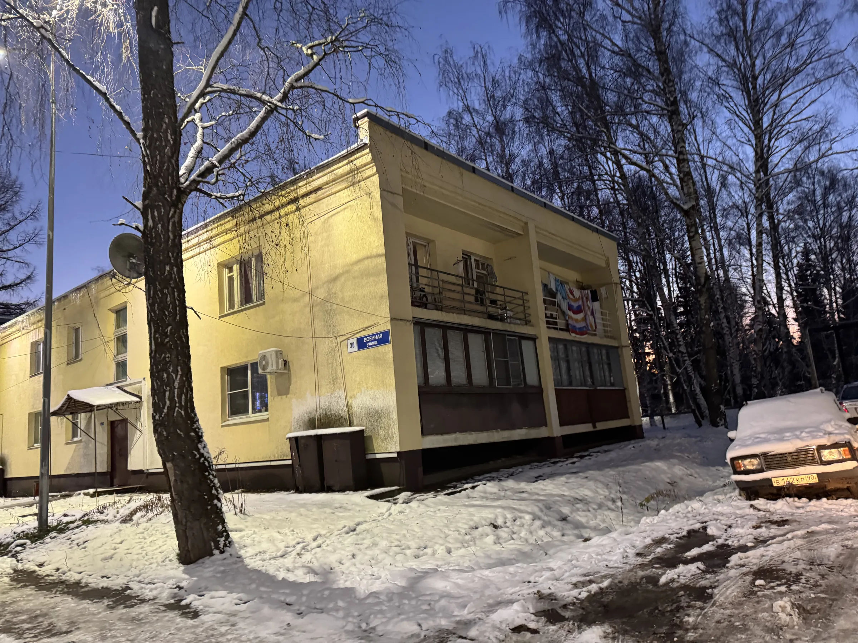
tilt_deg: +5.9
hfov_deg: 71.6
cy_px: 322
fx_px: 595
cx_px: 429
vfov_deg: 56.8
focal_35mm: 24
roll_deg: +2.4
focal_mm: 6.76
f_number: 1.78
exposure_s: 1/50
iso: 640
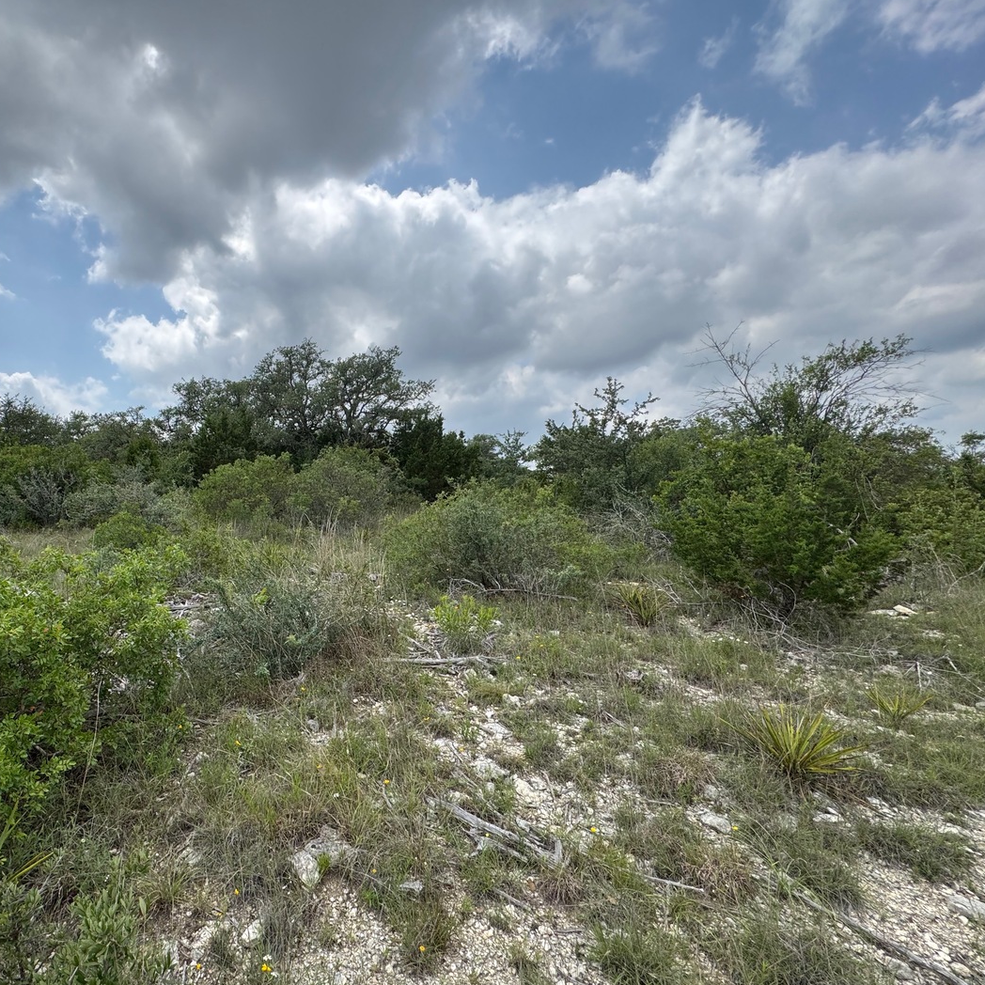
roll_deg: -0.6
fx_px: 547
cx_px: 332
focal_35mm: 17
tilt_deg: +3.8
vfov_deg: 84.0
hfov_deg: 81.3
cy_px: 505
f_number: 2.2
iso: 40
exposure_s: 1/1748
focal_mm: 2.22
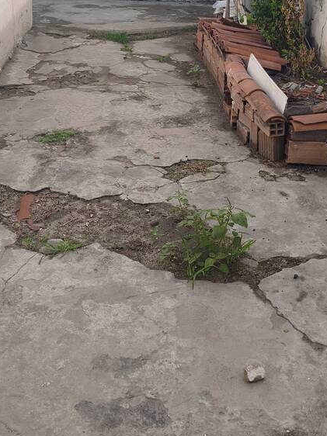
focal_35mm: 50
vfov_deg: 36.5
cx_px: 173
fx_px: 630
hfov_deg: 29.1
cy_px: 70
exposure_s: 1/2771
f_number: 1.5
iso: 80
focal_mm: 4.94
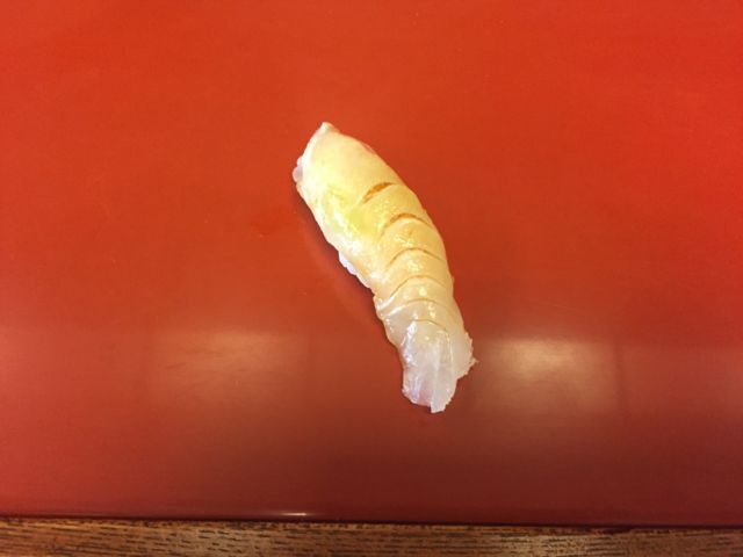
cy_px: 278
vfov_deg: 48.2
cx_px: 372
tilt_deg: -51.0
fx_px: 622
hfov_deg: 61.7
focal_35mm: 29
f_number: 2.2
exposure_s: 1/20
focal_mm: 4.15
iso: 250
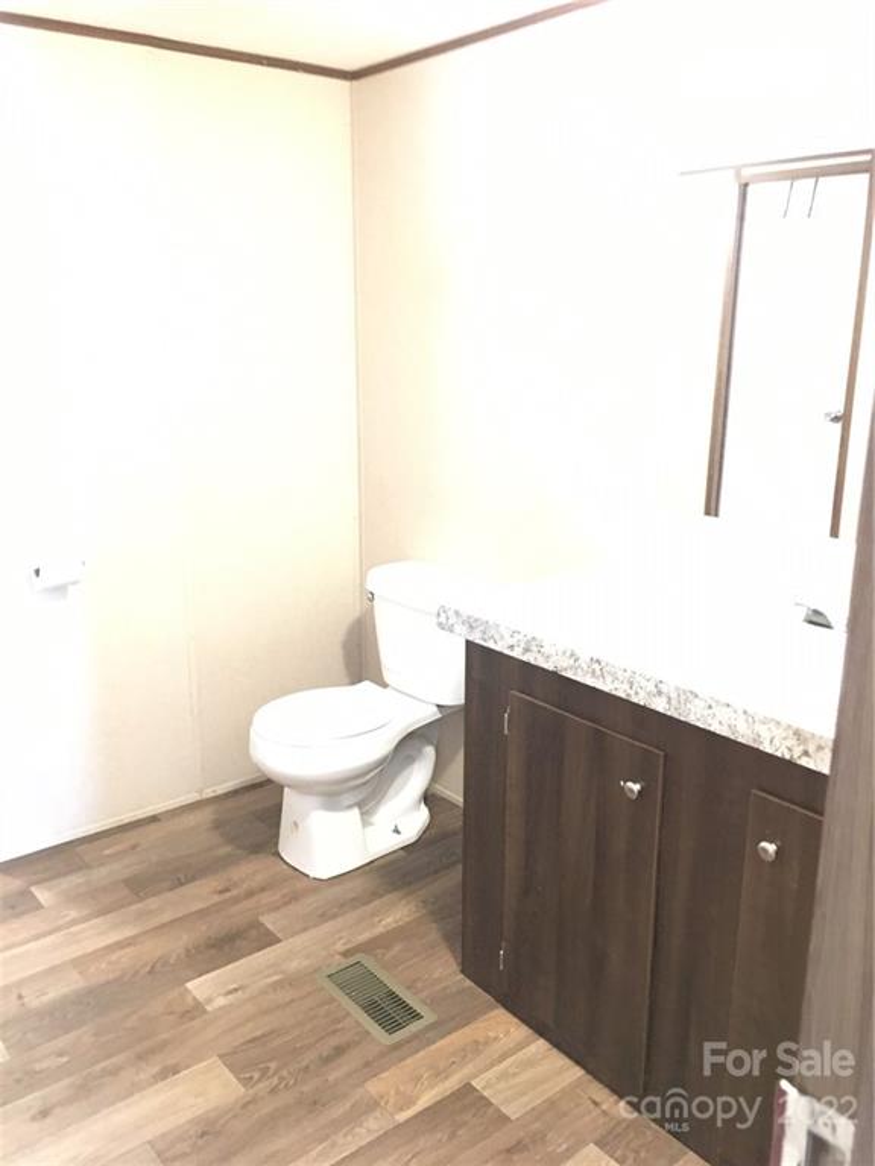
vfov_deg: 61.7
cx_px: 438
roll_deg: +0.0
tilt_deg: -12.7
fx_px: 977
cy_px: 583
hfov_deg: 48.2
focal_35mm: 29
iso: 160
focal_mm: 4.15
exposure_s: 1/4
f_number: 2.2
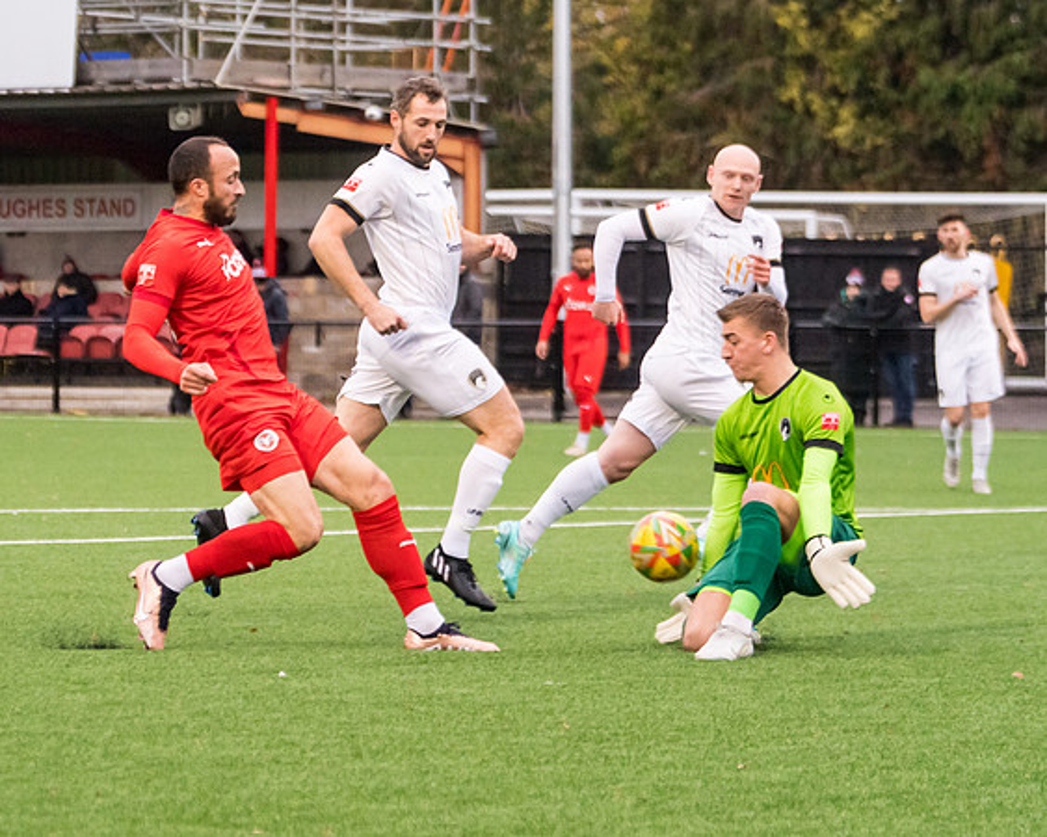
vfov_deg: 7.5
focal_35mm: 206
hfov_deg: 9.4
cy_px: 374
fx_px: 6395
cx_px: 315
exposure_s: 1/1000
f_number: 4
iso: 2000
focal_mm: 116
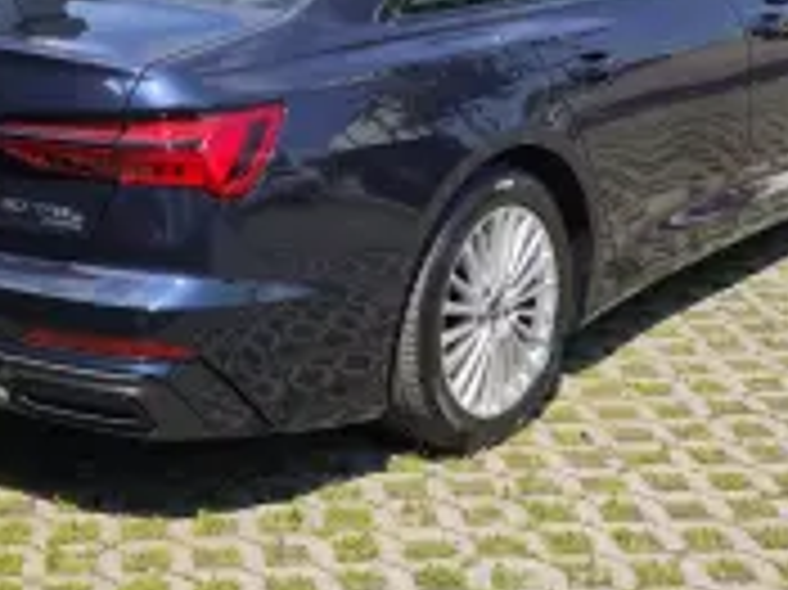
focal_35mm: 72
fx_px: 1638
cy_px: 126
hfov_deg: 27.0
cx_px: 293
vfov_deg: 20.2
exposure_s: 1/2281
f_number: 1.4
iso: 50
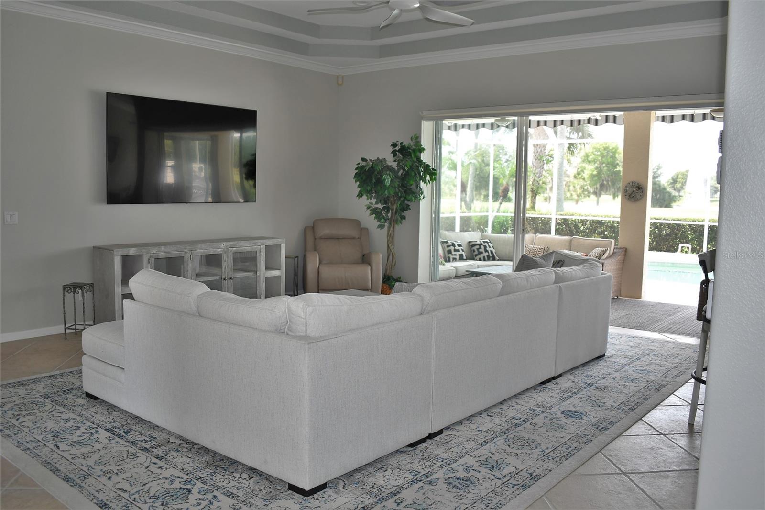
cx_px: 382
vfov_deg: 43.6
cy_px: 255
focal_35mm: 30
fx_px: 637
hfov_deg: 61.9
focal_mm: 20
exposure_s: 1/125
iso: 320
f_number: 3.8
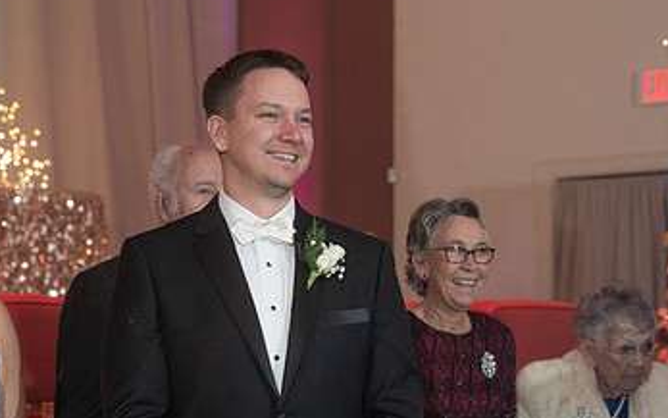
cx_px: 280
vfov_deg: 12.0
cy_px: 332
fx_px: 1985
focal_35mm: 109
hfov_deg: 19.1
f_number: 4
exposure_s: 1/160
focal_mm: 61
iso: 2500
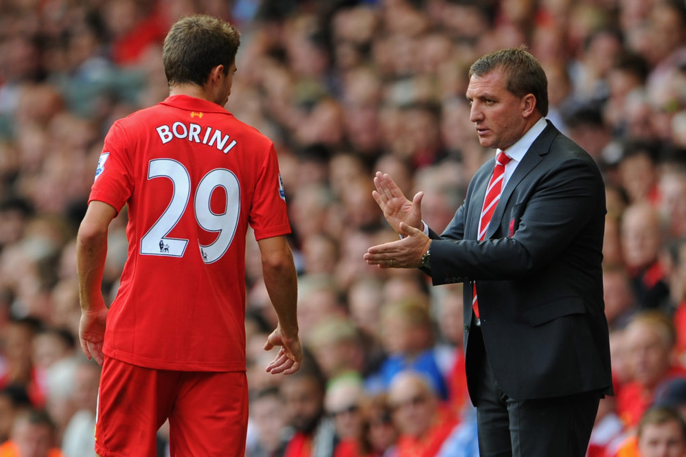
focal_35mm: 410
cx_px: 345
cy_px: 225
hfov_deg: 5.0
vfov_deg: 3.3
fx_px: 7809
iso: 400
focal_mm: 400
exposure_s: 1/1000
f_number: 3.2
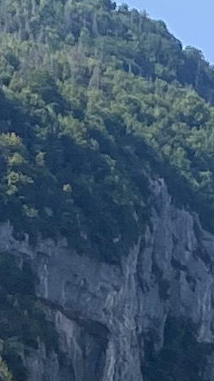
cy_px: 1060
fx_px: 2746
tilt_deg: -1.0
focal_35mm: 272
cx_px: 488
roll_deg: -2.5
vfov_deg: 7.2
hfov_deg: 4.4
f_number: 1.8
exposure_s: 1/1866
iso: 32
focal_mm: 4.25
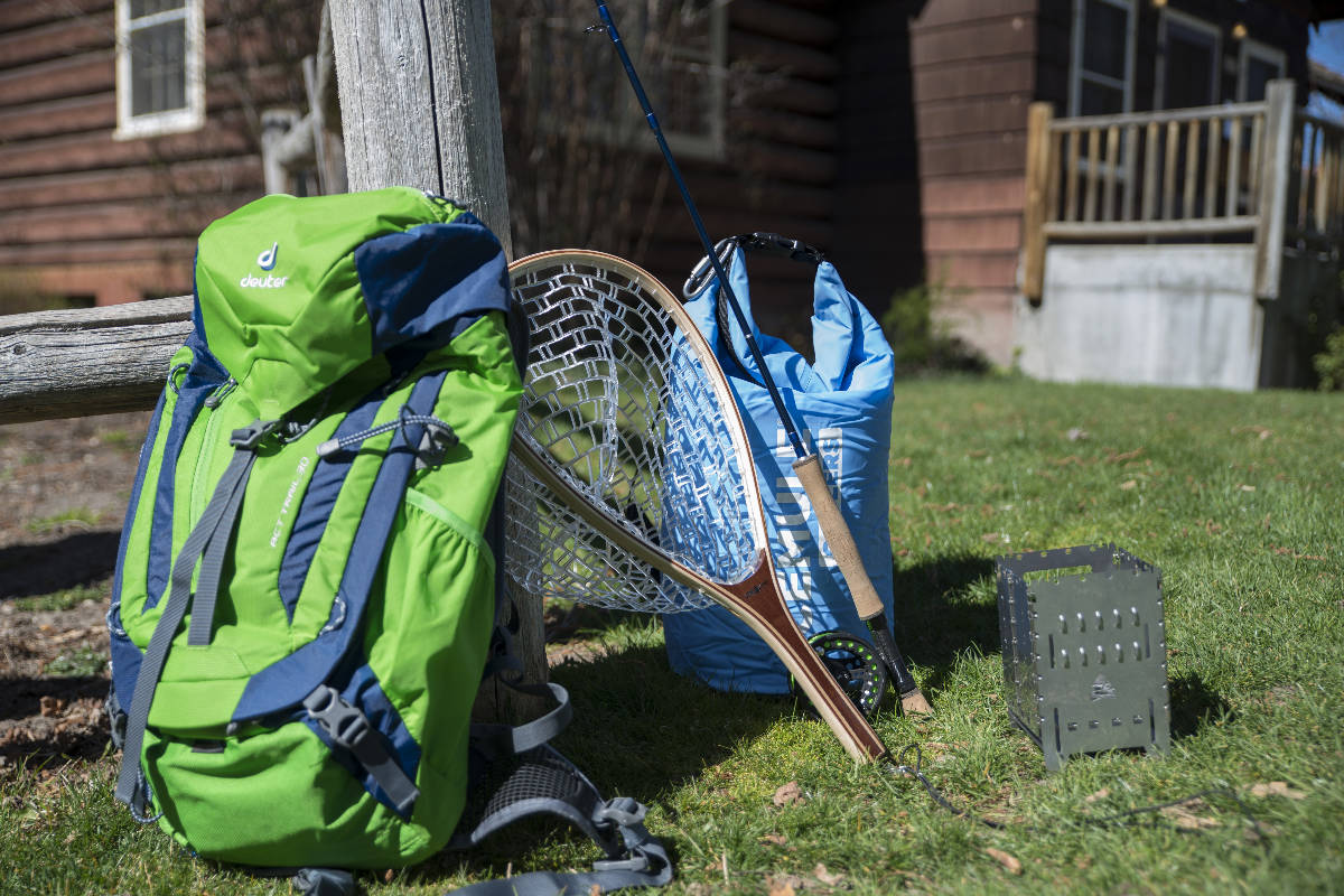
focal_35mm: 42
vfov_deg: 31.9
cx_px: 672
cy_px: 448
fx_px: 1568
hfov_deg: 46.4
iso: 50
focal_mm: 42
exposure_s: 1/640
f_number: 2.8
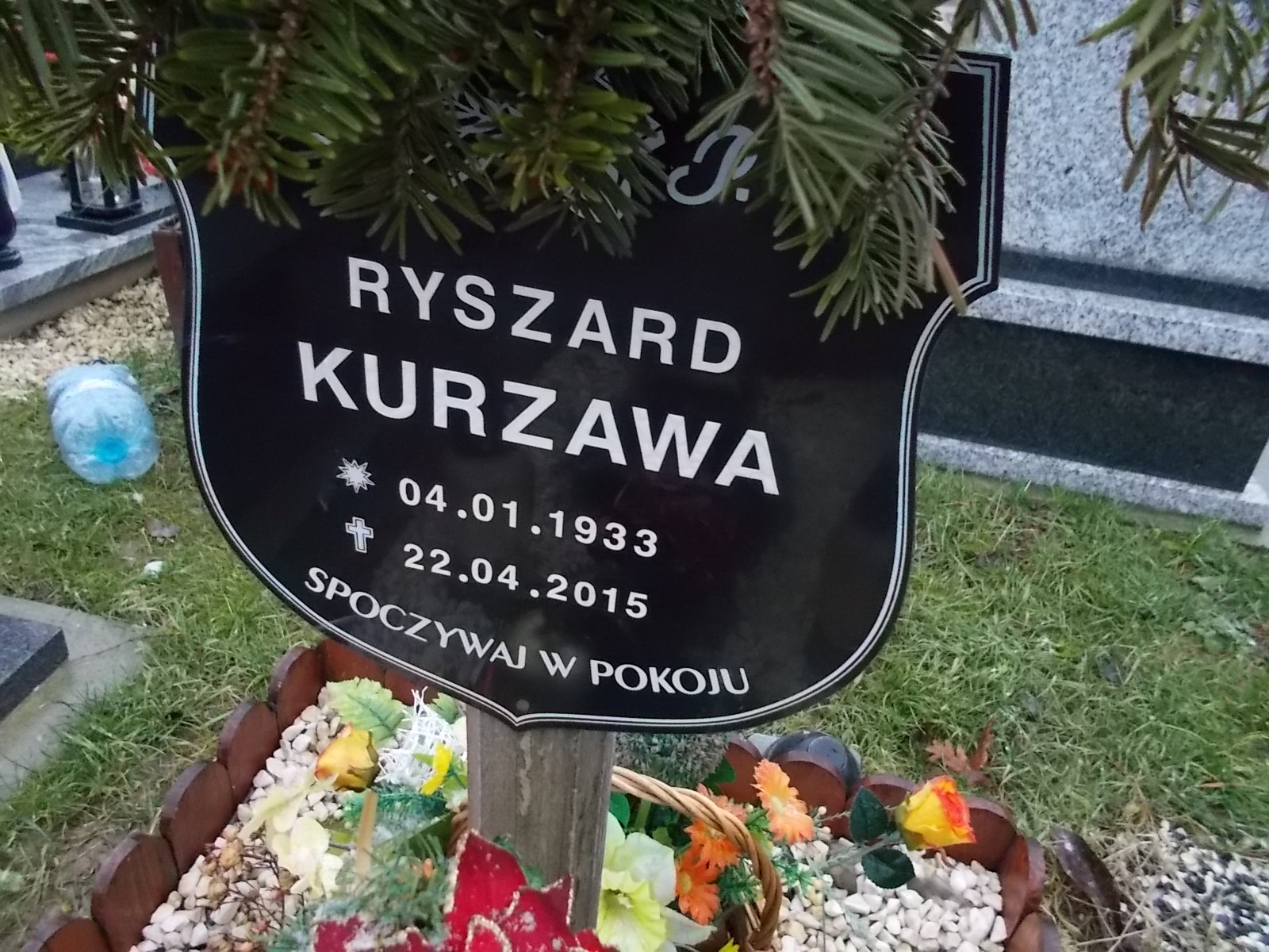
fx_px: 953
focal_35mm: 26
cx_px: 634
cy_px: 476
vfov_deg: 53.1
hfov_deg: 67.3
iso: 400
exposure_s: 1/125
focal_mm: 4.6
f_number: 3.2
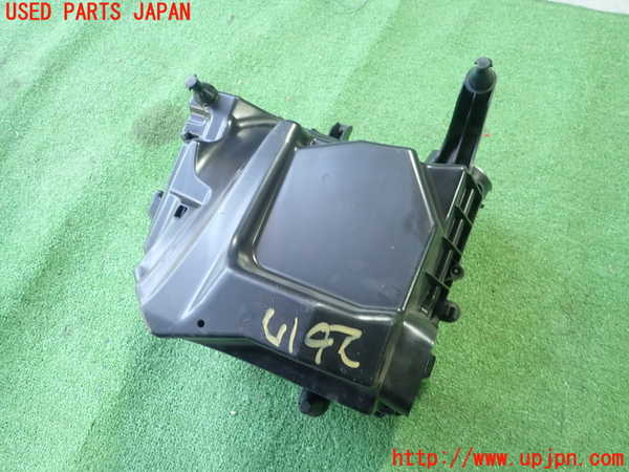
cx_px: 314
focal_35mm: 25
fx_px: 454
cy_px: 236
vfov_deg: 54.9
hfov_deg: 69.4
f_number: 2
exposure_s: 1/40
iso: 200
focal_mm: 4.5
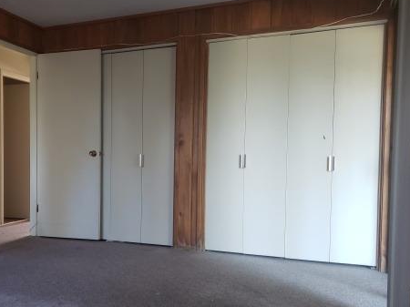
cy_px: 190
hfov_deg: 49.6
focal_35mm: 37
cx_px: 151
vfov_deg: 38.4
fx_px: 438
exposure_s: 1/34
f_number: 1.5
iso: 250
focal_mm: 4.3
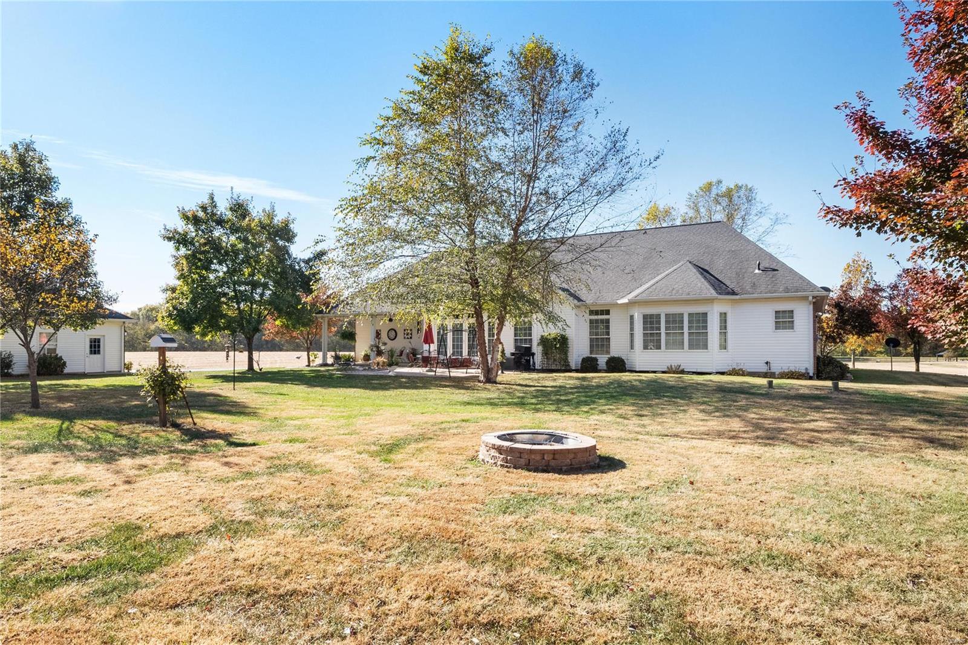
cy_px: 322
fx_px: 591
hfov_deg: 78.6
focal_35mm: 22
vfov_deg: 57.2
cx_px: 484
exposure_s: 1/400
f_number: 10
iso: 640
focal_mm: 11
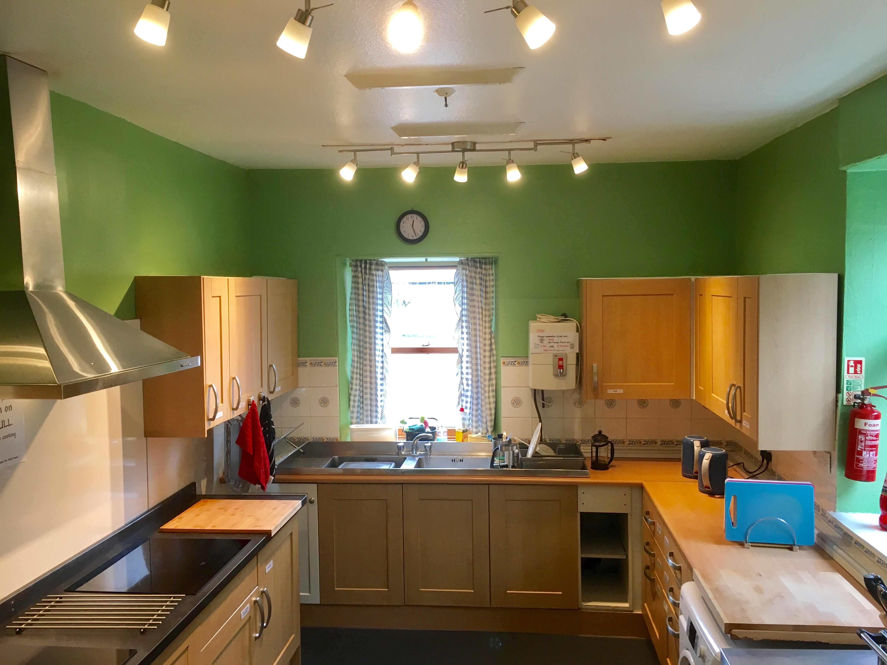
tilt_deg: -4.3
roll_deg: +0.5
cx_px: 444
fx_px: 743
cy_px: 332
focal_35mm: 29
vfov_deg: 48.2
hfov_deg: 61.7
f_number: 2.2
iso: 64
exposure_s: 1/33
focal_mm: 4.15
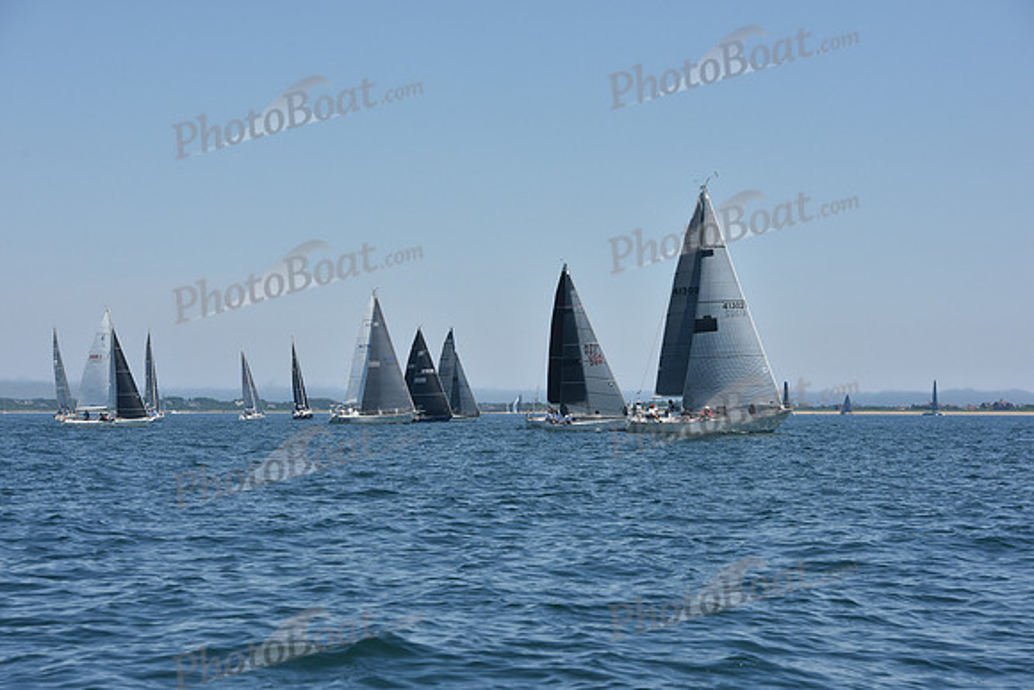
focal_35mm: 105
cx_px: 517
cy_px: 345
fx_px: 3016
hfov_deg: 19.5
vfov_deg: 13.0
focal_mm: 105
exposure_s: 1/1600
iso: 320
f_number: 9
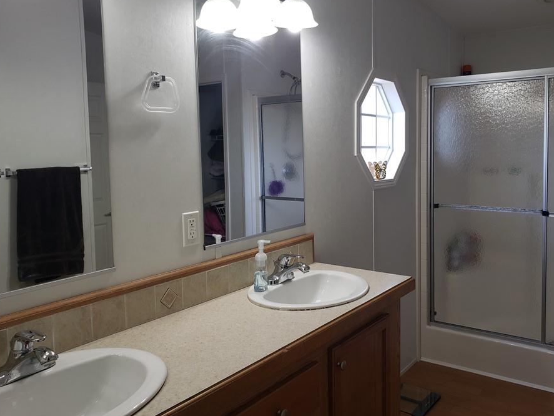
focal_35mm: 30
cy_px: 192
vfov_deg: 46.8
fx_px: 480
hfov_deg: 59.9
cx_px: 301
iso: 80
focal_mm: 4.3
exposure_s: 1/60
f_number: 2.4
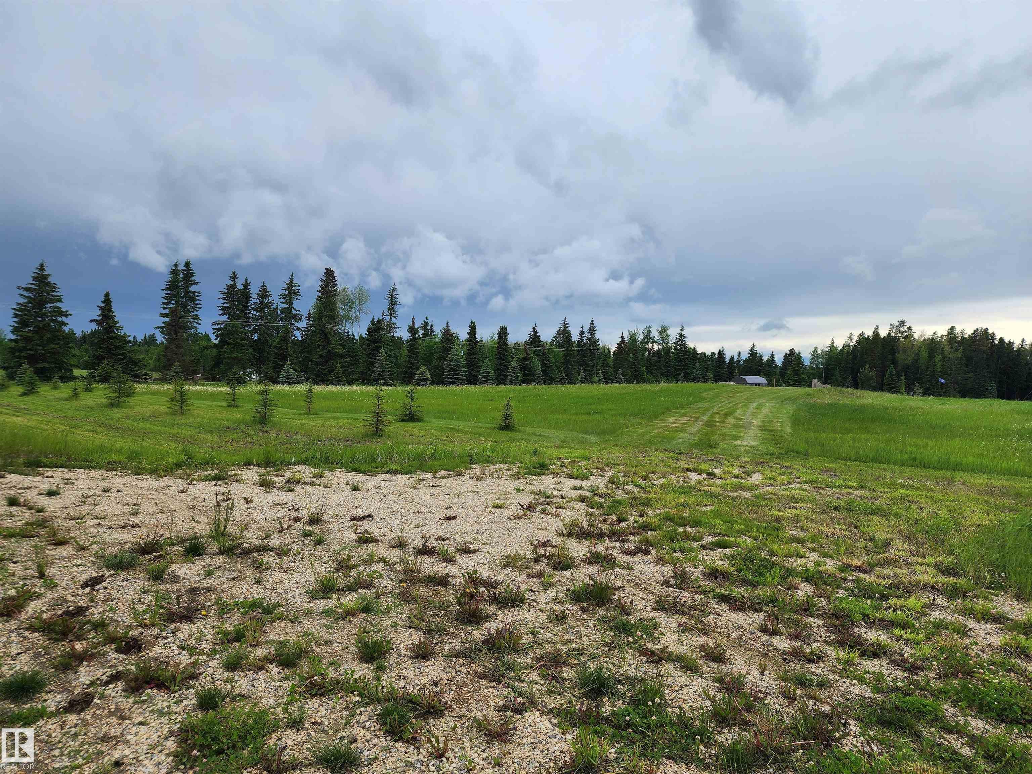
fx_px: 686
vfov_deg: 58.9
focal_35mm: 23
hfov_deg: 73.9
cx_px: 516
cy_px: 387
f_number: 1.8
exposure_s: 1/1067
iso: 12
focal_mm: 6.4
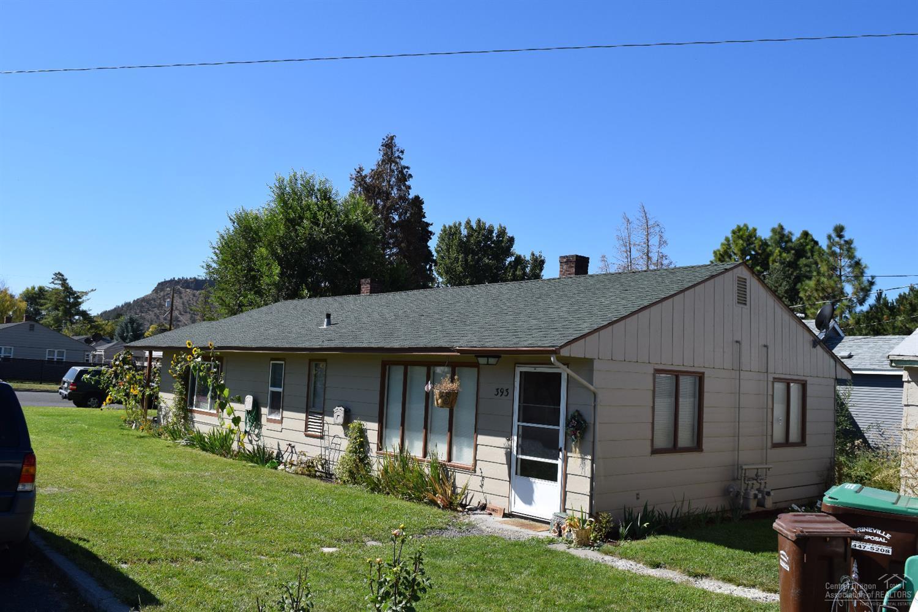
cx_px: 459
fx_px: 765
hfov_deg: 61.9
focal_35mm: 30
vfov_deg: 43.6
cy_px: 306
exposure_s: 1/400
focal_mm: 20
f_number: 10
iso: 200
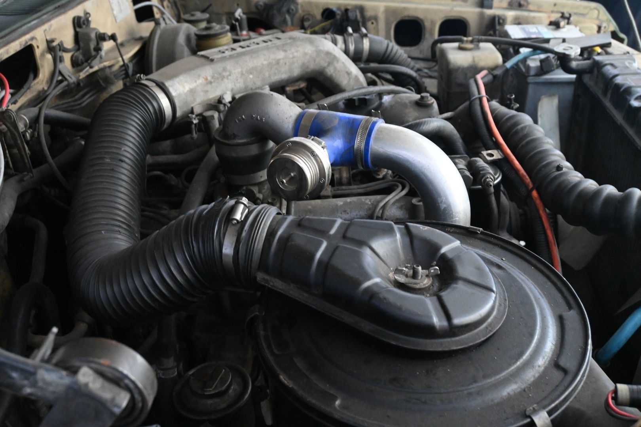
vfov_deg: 38.4
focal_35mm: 34
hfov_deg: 55.1
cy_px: 214
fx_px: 614
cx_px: 320
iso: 4000
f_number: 5
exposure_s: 1/100
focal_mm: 23
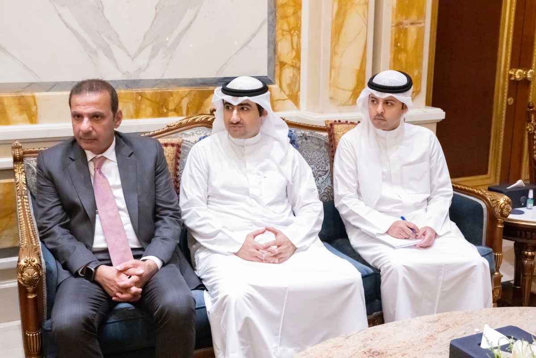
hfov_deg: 47.4
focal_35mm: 41
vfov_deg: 32.6
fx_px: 610
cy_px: 179
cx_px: 268
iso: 32000
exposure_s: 1/400
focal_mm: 41
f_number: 6.3
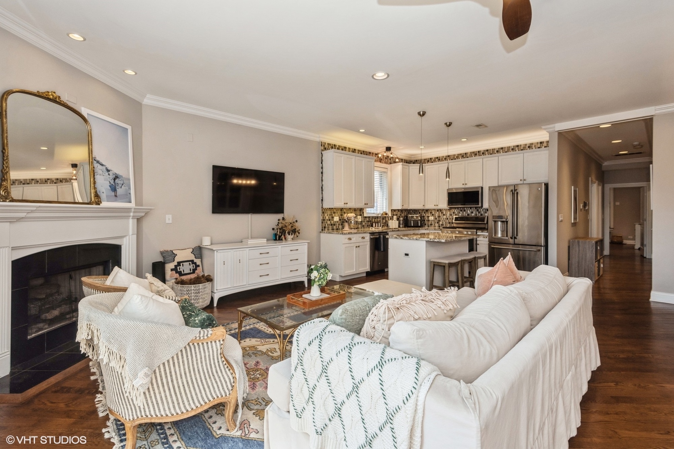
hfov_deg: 96.7
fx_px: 300
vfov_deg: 73.8
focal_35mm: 16
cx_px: 337
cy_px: 224
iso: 320
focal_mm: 16
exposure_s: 1/60
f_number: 8
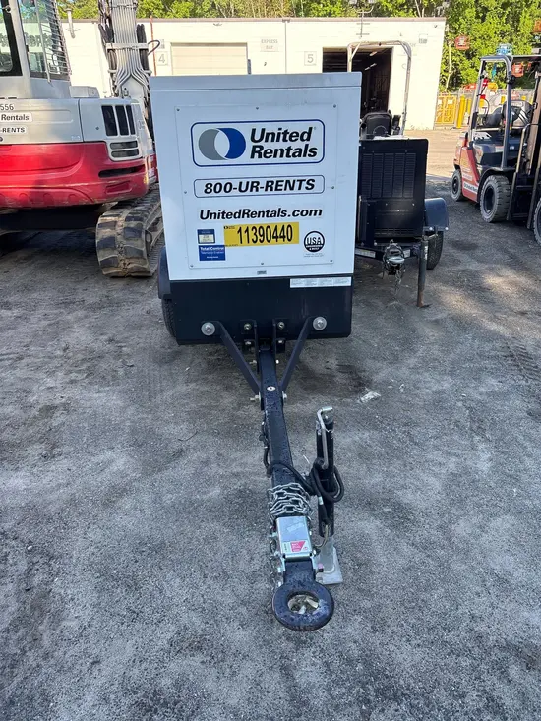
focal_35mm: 26
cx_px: 270
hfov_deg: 53.1
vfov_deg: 67.3
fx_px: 542
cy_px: 360
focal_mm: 5.96
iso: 64
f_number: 1.6
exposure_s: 1/601
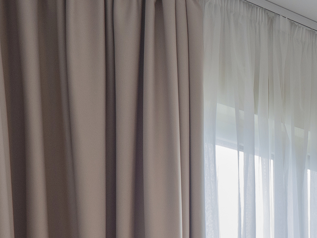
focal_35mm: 61
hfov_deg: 20.3
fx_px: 559
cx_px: 598
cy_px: 439
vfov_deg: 18.4
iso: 100
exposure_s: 1/13
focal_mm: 7
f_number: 5.6
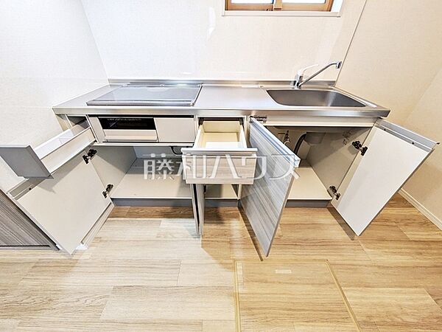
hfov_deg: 102.1
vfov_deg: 85.7
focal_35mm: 14
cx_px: 221
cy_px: 166
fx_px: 179
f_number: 2.2
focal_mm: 1.83
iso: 194
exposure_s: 1/33.3
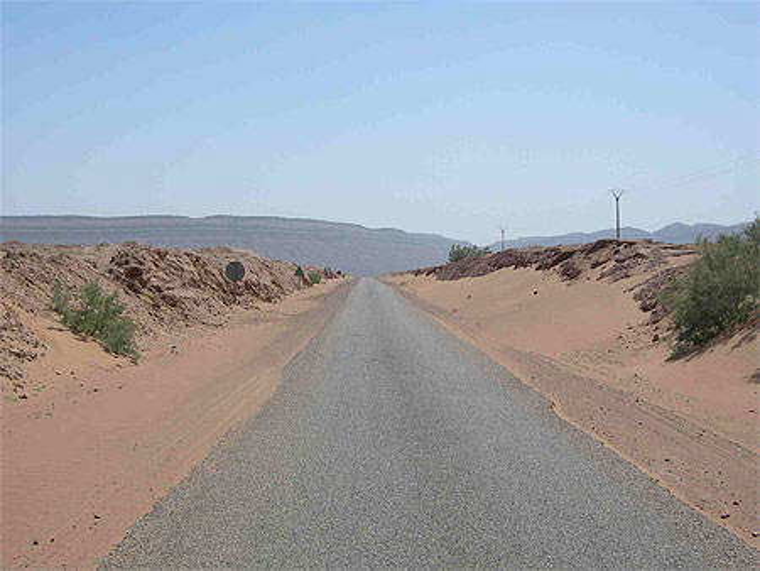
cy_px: 286
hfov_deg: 37.5
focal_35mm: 51
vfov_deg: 28.6
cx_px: 380
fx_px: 1120
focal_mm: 10.6
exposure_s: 1/566
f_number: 5.4
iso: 50
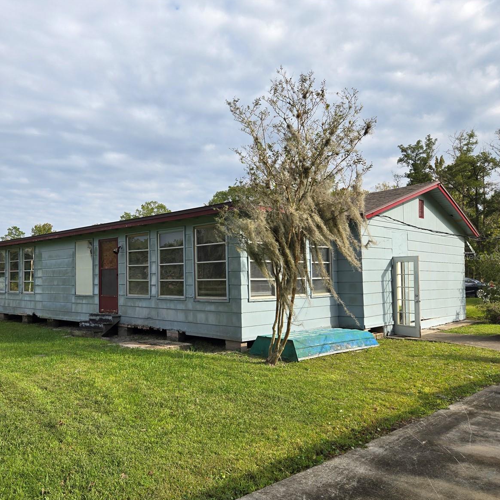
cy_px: 256
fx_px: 458
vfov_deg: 57.3
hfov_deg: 55.8
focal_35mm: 28
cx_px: 158
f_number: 1.8
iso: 25
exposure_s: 1/1525
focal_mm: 5.4
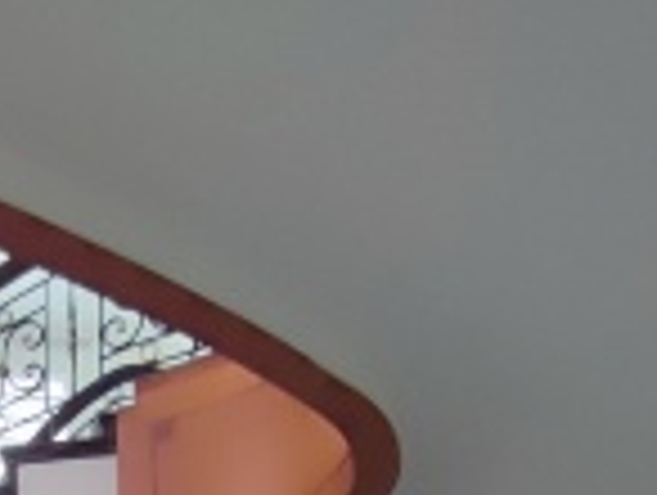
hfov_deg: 26.9
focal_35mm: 67
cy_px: 1030
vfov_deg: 16.2
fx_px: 1274
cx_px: -36
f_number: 2.2
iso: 96
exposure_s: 1/100
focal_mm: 1.65
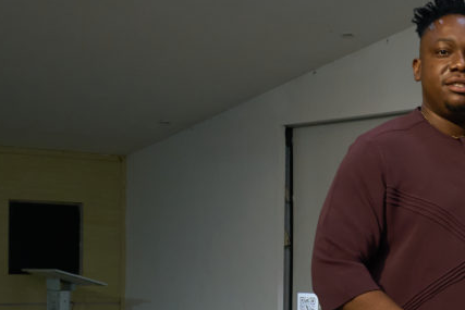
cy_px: 300
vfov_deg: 18.5
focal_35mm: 72
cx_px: 543
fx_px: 930
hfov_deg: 25.5
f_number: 5
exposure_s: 1/125
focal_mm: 20
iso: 800
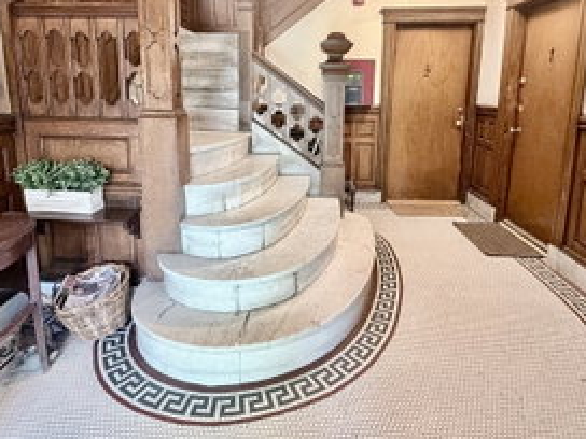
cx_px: 288
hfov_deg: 76.4
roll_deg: -0.6
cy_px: 151
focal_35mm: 22
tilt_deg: -10.0
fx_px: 372
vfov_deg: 59.8
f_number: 2.2
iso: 640
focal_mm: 2.22
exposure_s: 1/60
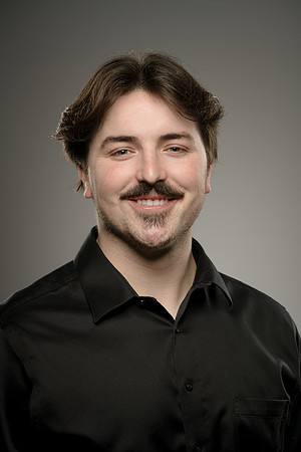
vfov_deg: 19.5
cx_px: 150
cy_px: 226
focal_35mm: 105
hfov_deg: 13.0
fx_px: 1317
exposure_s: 1/250
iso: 100
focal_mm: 105
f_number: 8
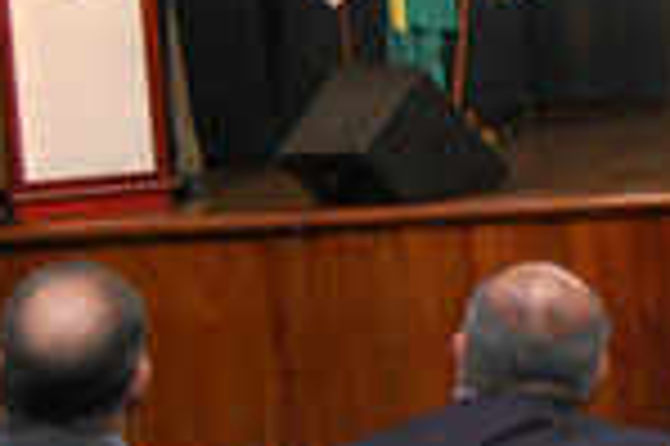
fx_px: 2150
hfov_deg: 16.8
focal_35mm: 116
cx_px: 850
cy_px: 144
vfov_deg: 11.8
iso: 1600
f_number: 3.8
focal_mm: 23
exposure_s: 1/80
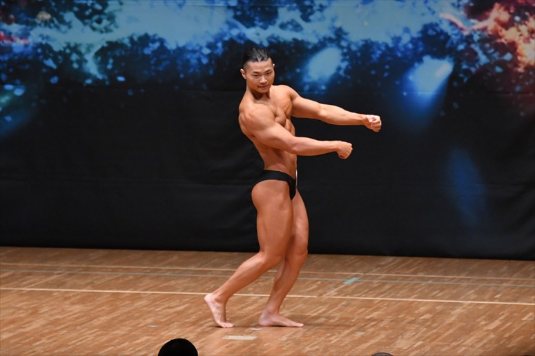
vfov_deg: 4.8
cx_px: 268
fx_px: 4233
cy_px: 178
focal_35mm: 285
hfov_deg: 7.2
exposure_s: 1/400
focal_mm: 190
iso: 5000
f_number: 5.6
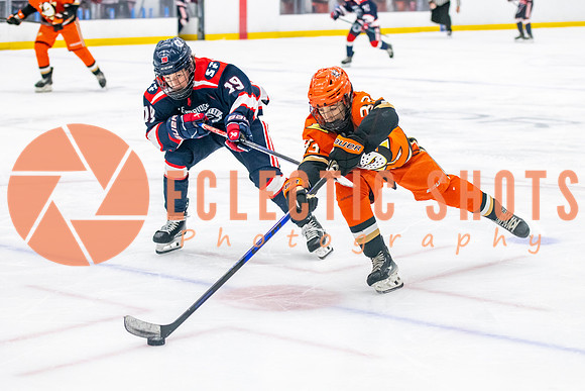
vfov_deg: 14.5
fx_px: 1535
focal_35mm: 94
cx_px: 315
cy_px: 228
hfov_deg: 21.6
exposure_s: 1/640
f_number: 3.2
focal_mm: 70
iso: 2500
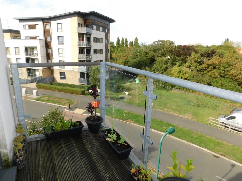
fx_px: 161
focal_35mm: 23
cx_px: 121
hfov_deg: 73.9
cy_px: 90
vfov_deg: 58.9
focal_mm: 4
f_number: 3
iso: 125
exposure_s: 1/800
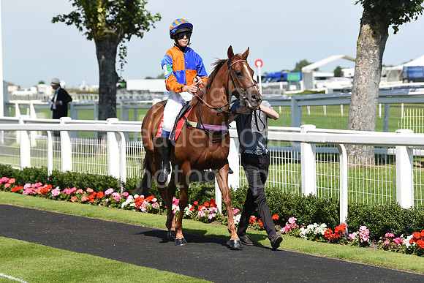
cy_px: 142
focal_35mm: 130
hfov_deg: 15.8
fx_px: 1531
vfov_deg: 10.6
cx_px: 212
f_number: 5
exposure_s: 1/2500
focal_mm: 130
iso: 400
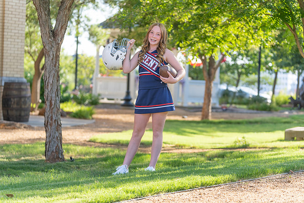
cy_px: 102
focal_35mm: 90
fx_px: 760
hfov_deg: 22.6
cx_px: 152
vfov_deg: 15.2
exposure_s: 1/320
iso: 100
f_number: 2.8
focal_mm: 90
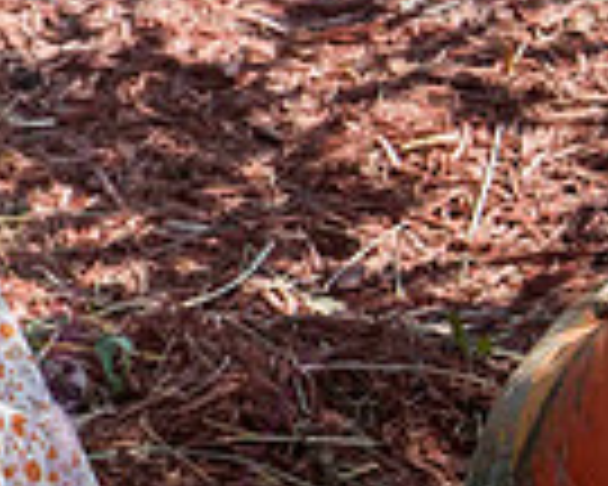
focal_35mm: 210
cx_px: -581
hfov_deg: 8.7
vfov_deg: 7.3
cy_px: 43
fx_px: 3779
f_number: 10
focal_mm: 52
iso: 400
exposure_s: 1/320
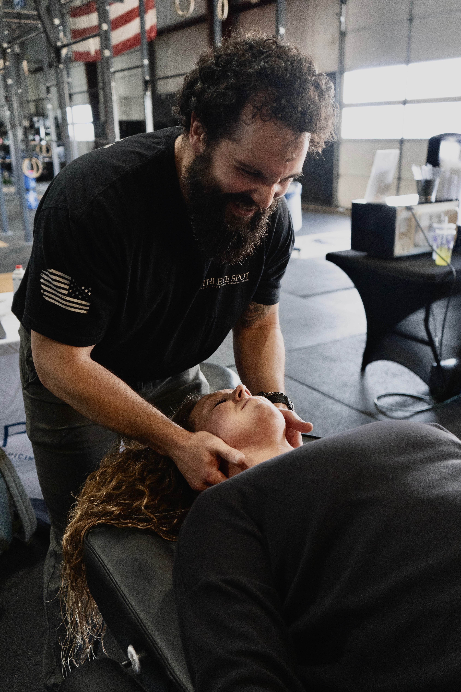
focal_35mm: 31
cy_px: 346
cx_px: 230
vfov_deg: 60.3
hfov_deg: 42.3
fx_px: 595
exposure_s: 1/160
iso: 5000
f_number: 4
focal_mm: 31
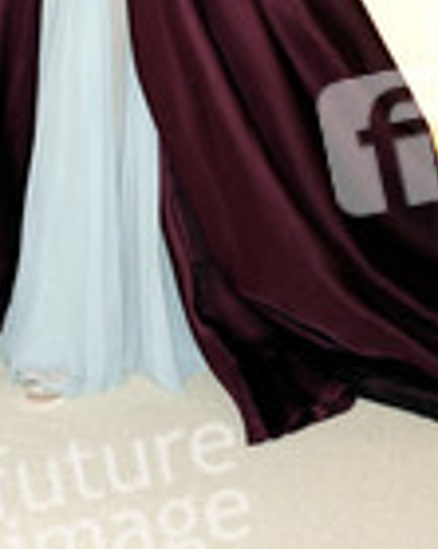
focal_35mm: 122
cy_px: -75
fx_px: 1979
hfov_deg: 12.6
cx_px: 164
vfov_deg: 15.3
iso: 1600
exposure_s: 1/200
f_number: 5.6
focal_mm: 45
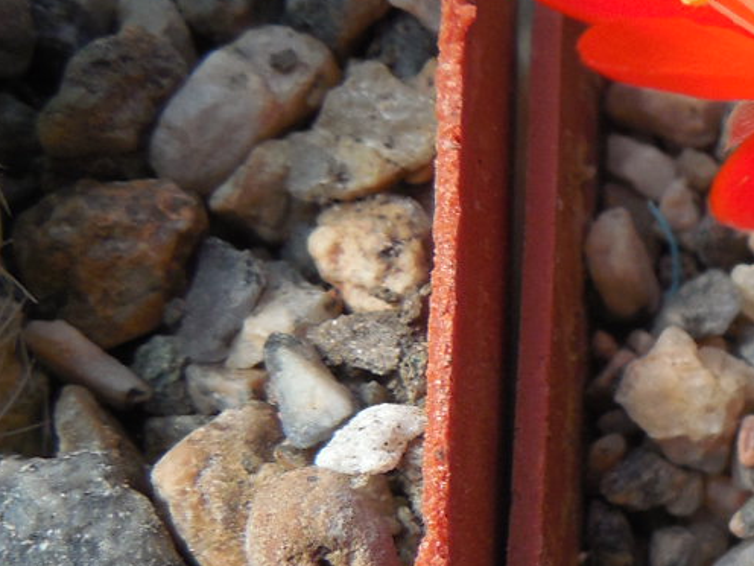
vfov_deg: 14.8
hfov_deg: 17.9
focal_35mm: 100
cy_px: 391
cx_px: 1061
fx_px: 2178
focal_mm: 5.6
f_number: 3.6
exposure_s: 1/400
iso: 125
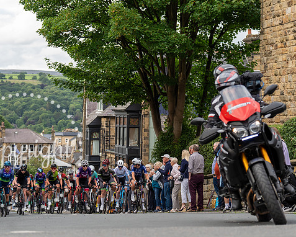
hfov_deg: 20.8
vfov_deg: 16.7
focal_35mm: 92
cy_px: 105
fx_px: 806
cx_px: 143
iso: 500
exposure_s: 1/500
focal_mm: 72
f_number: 3.5
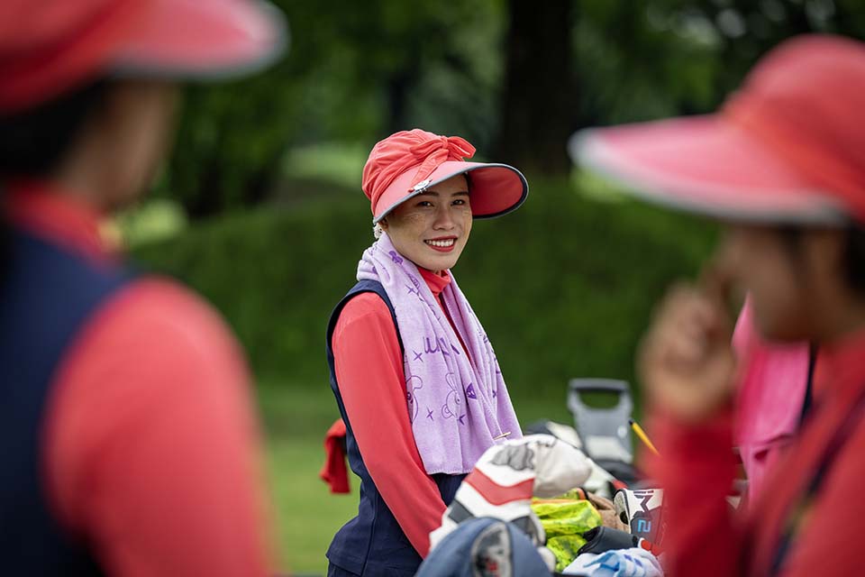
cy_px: 288
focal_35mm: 200
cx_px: 432
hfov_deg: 10.3
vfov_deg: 6.9
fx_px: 4805
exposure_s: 1/800
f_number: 3.5
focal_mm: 200
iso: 180
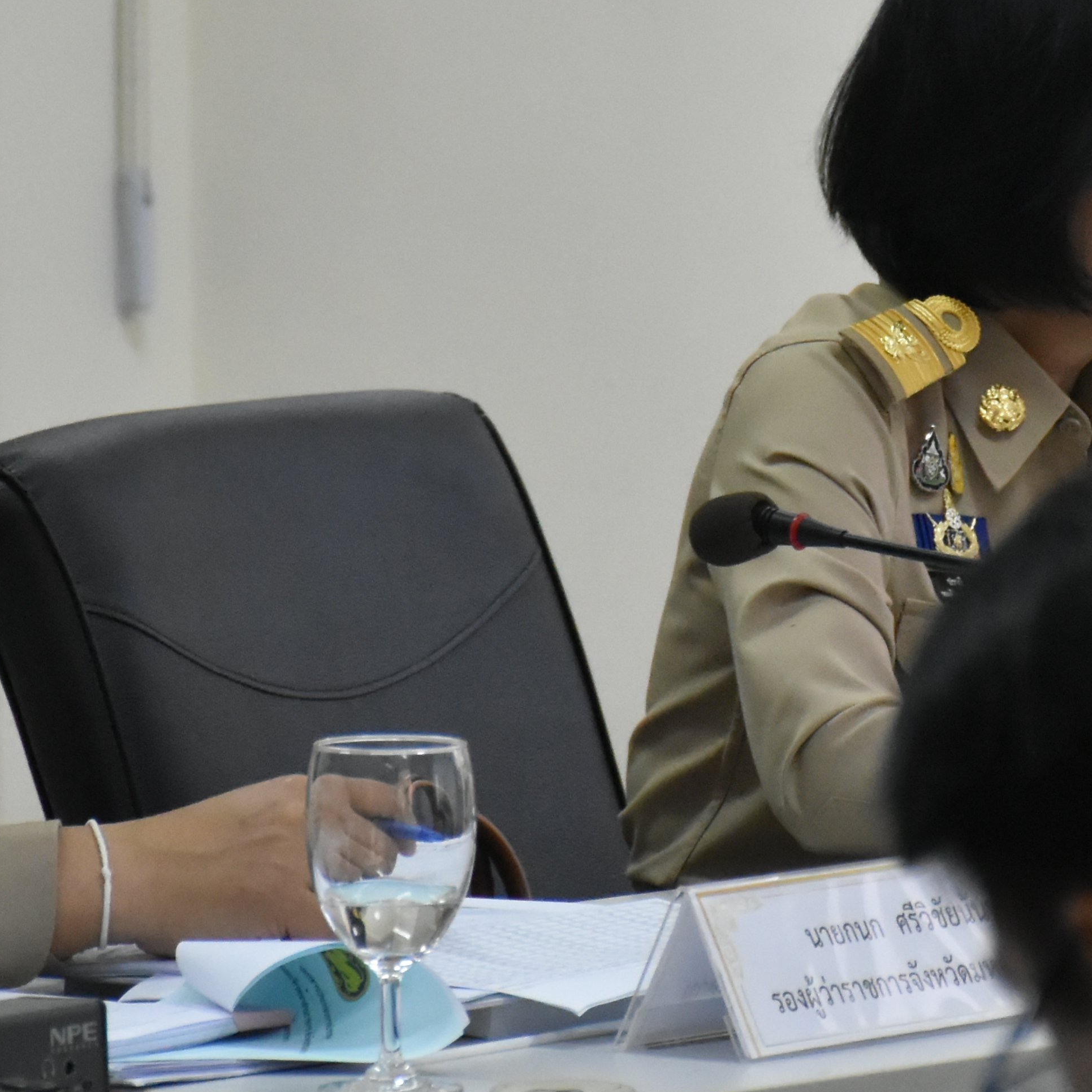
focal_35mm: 396
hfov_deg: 4.4
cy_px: 303
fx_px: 14133
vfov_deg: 4.4
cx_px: 741
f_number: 5.6
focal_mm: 100
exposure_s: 1/200
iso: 3200
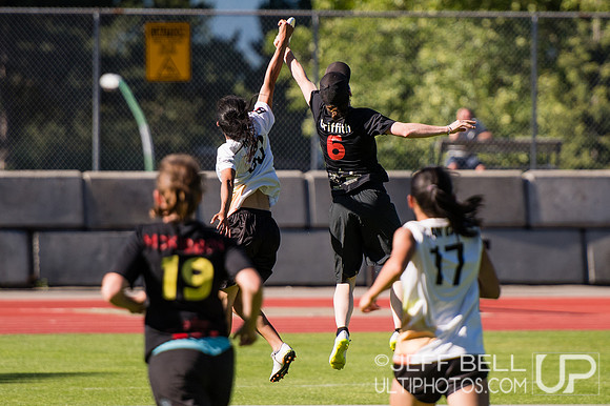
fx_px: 9147
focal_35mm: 540
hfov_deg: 3.8
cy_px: 186
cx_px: 318
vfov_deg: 2.5
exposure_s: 1/2500
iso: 100
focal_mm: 200
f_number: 2.8
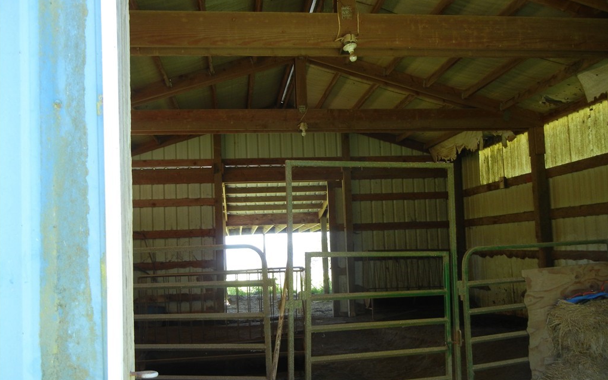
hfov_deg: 59.7
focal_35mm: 32
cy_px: 214
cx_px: 304
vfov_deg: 39.4
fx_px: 530
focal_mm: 5.4
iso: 160
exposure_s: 1/45.3
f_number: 3.5
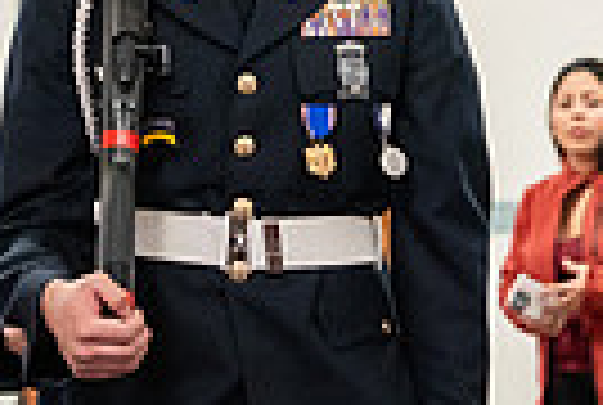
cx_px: 434
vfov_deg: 4.0
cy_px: -225
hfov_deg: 6.0
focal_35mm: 340
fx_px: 5708
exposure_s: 1/160
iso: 2000
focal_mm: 58
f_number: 2.8
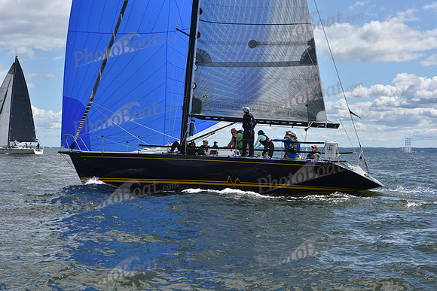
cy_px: 146
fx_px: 850
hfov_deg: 28.8
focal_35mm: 70
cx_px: 218
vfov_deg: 19.5
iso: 250
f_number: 10
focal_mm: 70
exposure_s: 1/800
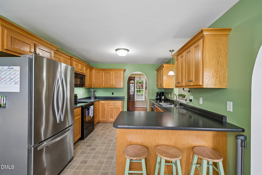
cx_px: 131
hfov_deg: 96.7
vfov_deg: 73.7
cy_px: 88
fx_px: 116
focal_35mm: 16
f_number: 8
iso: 400
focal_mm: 16
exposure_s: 1/15
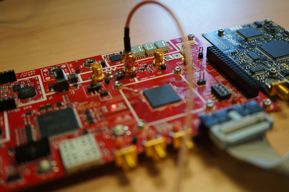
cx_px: 144
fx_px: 321
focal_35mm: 40
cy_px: 96
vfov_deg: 33.4
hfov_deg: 48.5
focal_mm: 40
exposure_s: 1/160
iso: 800
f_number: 4
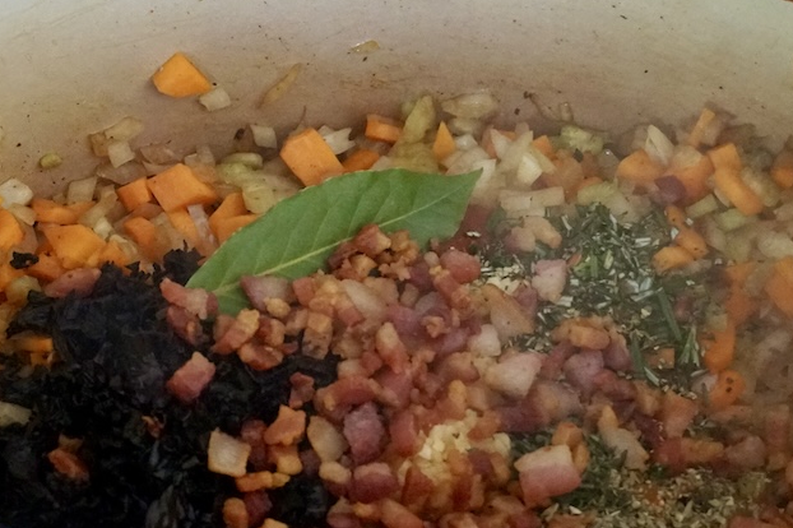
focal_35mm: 105
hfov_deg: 19.5
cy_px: 240
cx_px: 440
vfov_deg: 13.0
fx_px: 2312
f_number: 4.5
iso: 6400
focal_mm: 34
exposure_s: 1/25
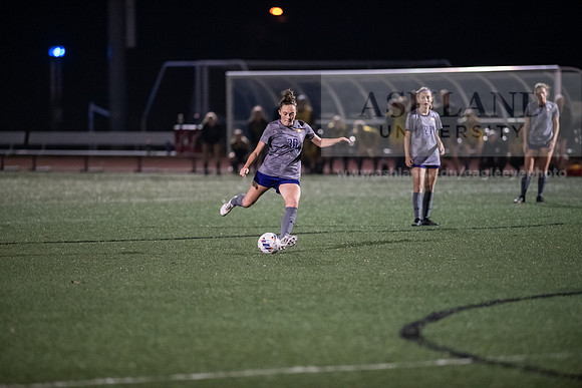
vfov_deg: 4.6
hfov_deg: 6.9
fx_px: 4851
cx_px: 291
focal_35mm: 300
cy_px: 194
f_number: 2.8
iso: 8000
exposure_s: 1/1000
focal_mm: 300
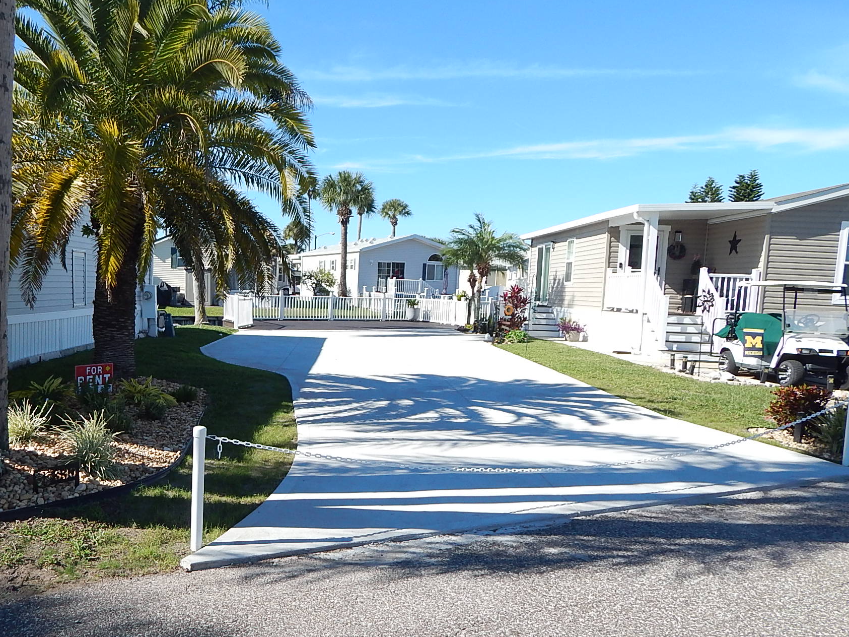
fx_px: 760
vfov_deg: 45.2
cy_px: 377
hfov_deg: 57.0
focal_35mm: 31
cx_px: 278
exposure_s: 1/400
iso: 125
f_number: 6
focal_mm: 4
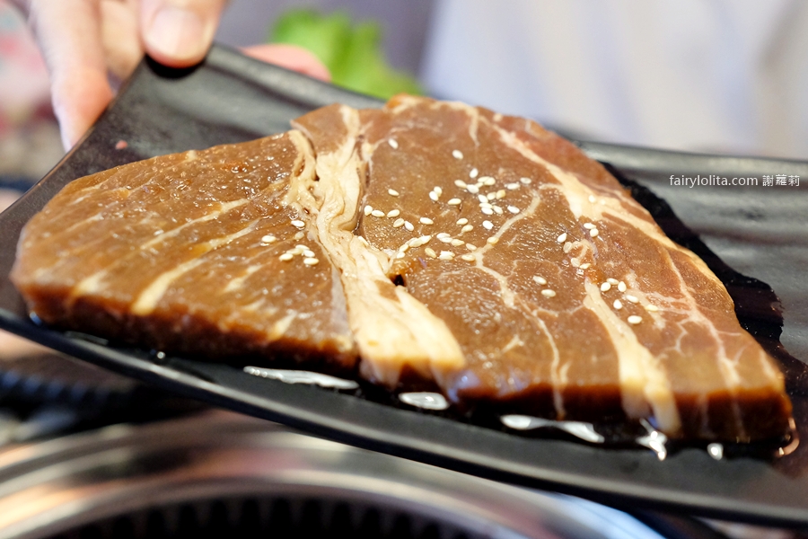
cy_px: 270
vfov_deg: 37.9
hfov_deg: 54.4
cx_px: 404
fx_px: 785
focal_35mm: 35
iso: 2000
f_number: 2.8
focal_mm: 23
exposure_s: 1/105
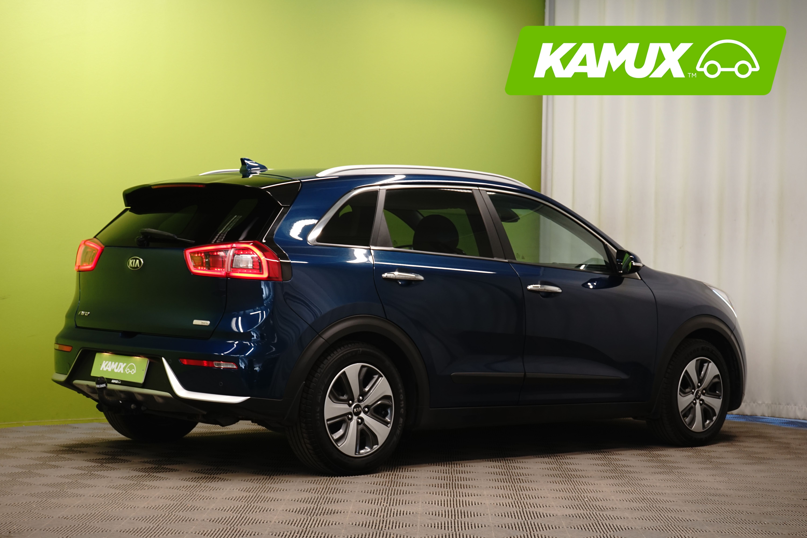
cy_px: 269
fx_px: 1569
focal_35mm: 70
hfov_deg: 28.8
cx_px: 404
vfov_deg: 19.5
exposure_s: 1/6
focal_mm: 70
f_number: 9
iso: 500
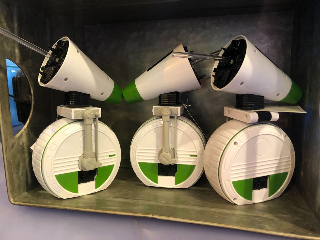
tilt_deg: -8.7
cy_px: 120
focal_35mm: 28
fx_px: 259
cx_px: 160
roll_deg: +1.2
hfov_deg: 63.4
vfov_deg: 49.7
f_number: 1.8
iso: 100
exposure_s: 1/13
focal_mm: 4
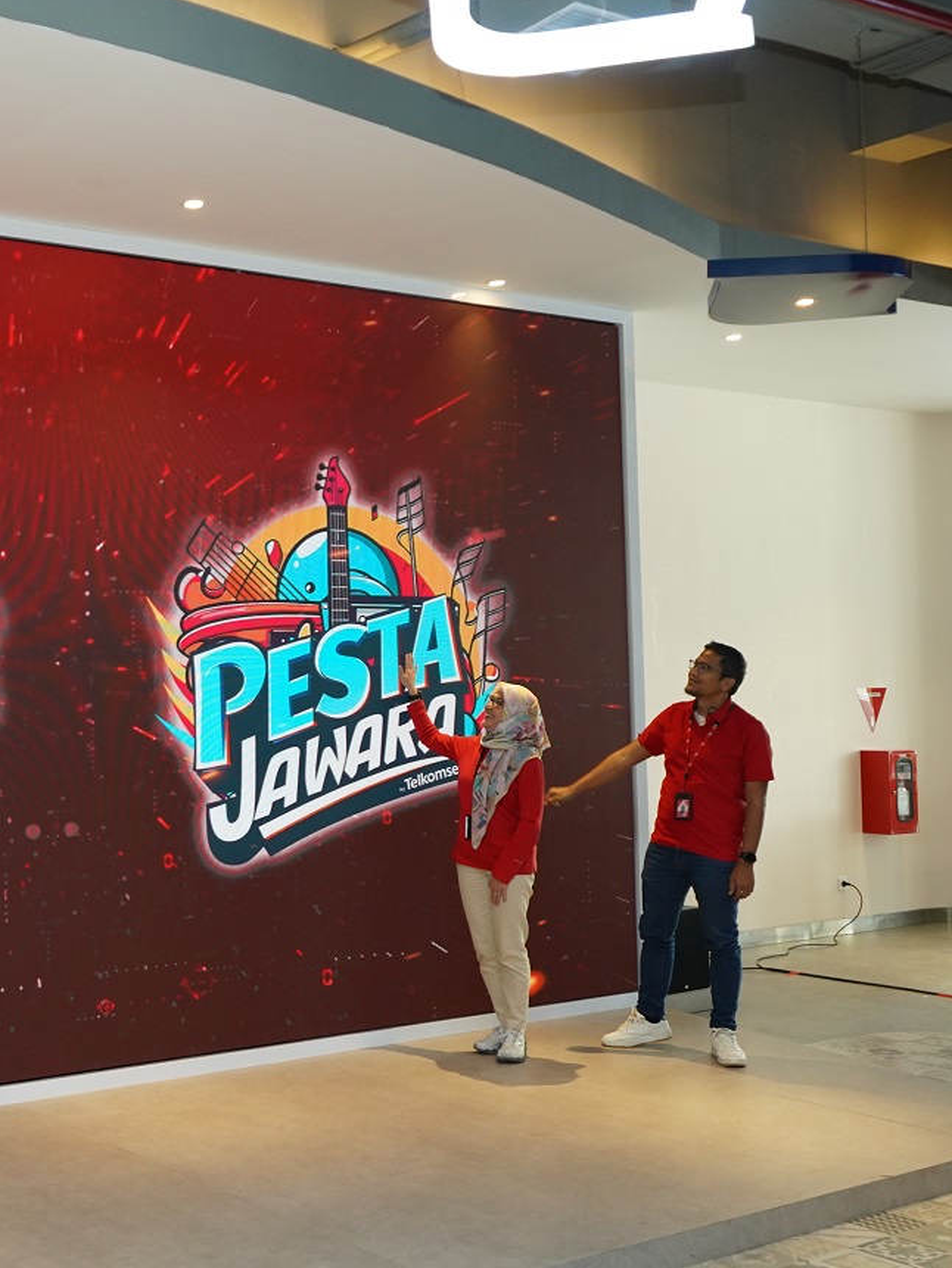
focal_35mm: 45
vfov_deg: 42.1
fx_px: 1650
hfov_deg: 30.1
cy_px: 633
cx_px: 15
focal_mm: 31
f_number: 3.5
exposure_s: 1/160
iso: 2000
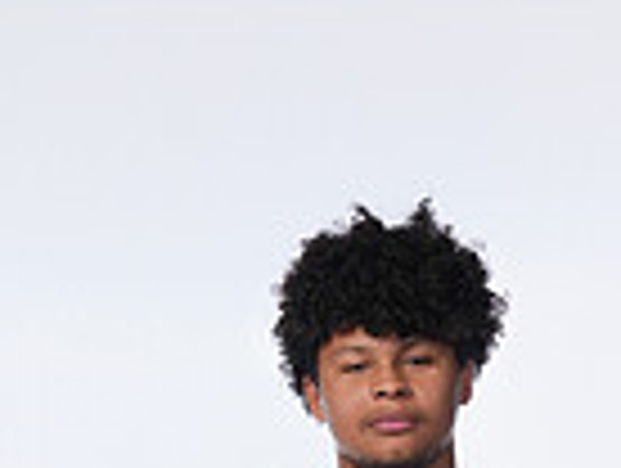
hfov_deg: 13.7
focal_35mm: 144
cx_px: 405
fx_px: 2588
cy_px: 1008
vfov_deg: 9.5
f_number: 8
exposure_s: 1/250
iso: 800
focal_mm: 46
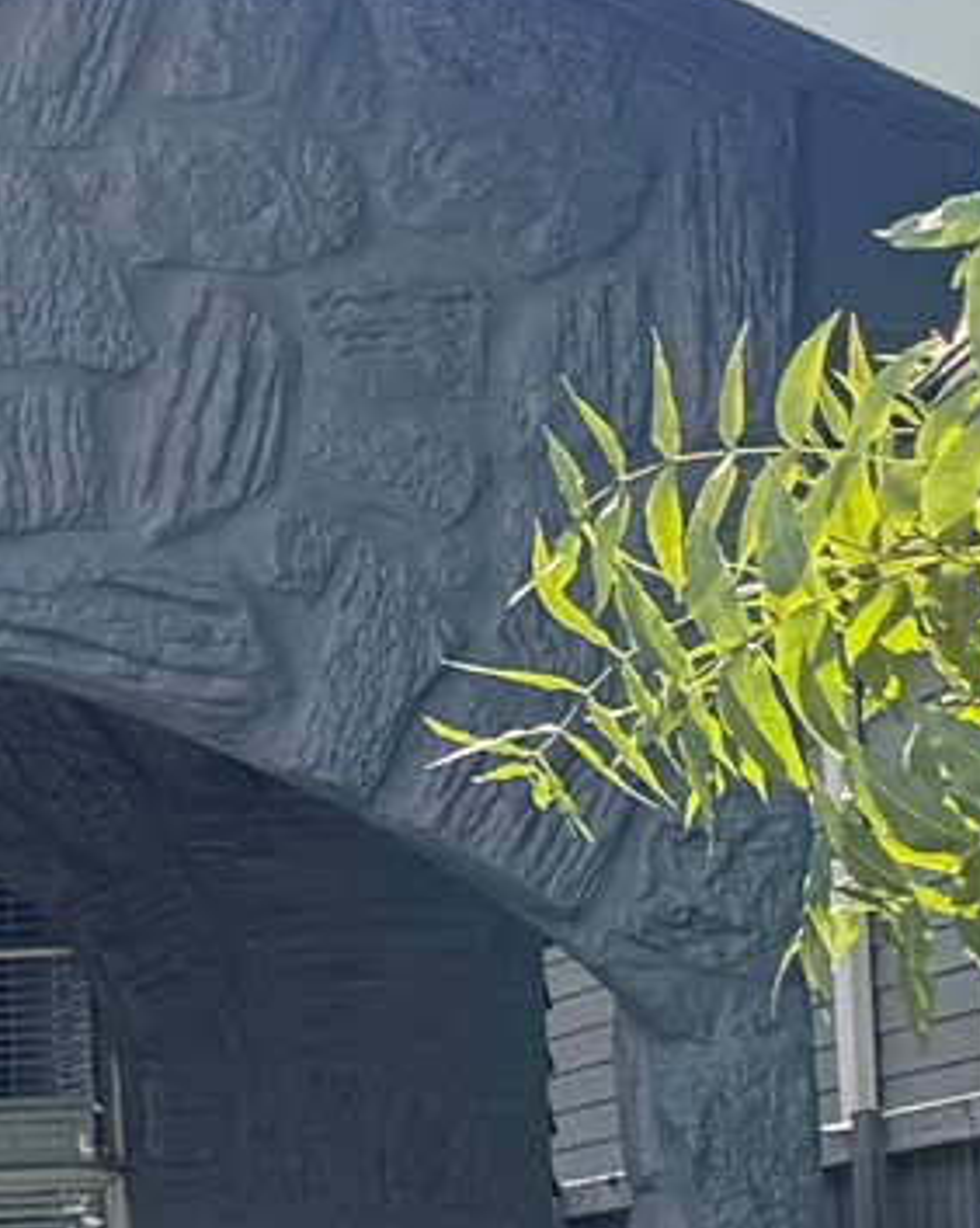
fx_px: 4935
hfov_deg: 9.8
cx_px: -1477
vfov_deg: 13.7
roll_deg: +2.9
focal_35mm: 136
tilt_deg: -0.3
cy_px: 1565
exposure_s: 1/1637
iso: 80
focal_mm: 6.76
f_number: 1.78
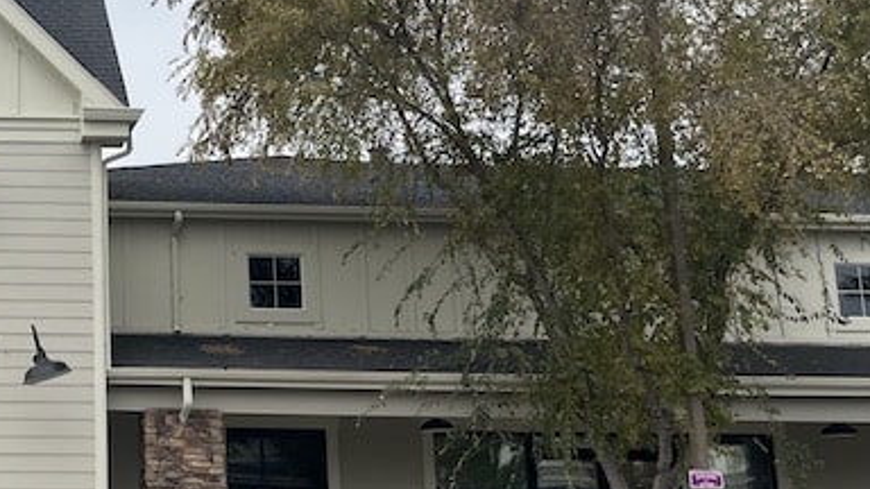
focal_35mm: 59
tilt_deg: +12.4
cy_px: 199
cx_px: -27
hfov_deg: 32.2
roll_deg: +0.3
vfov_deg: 20.4
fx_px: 1361
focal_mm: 5.1
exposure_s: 1/2101
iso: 50
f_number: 1.6
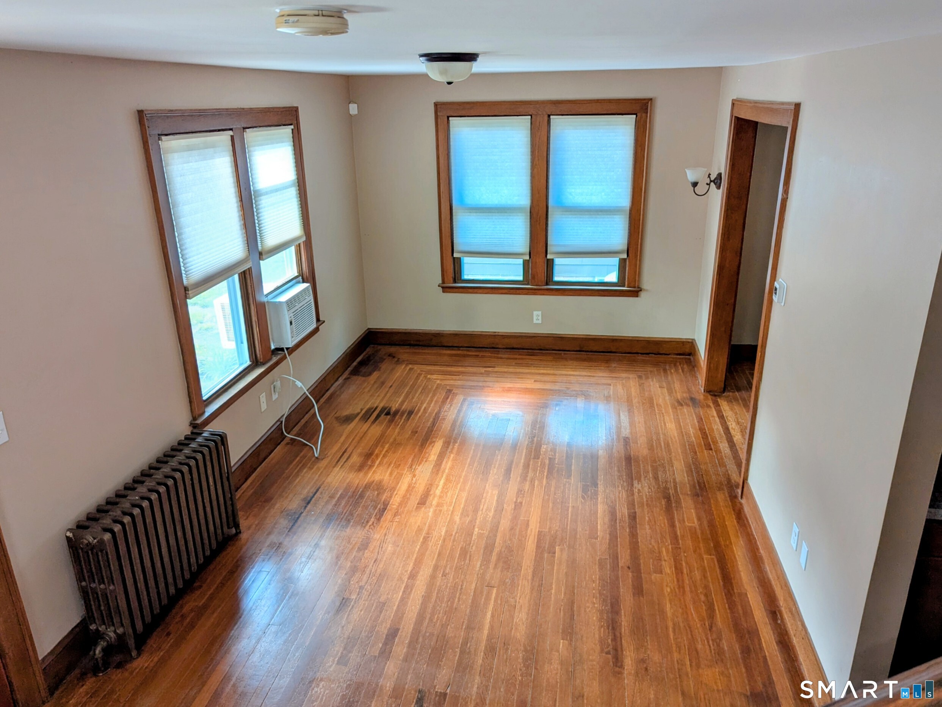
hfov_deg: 71.6
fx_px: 653
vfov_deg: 56.8
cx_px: 471
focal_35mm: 24
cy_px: 354
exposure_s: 1/158
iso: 126
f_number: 1.85
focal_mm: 6.81
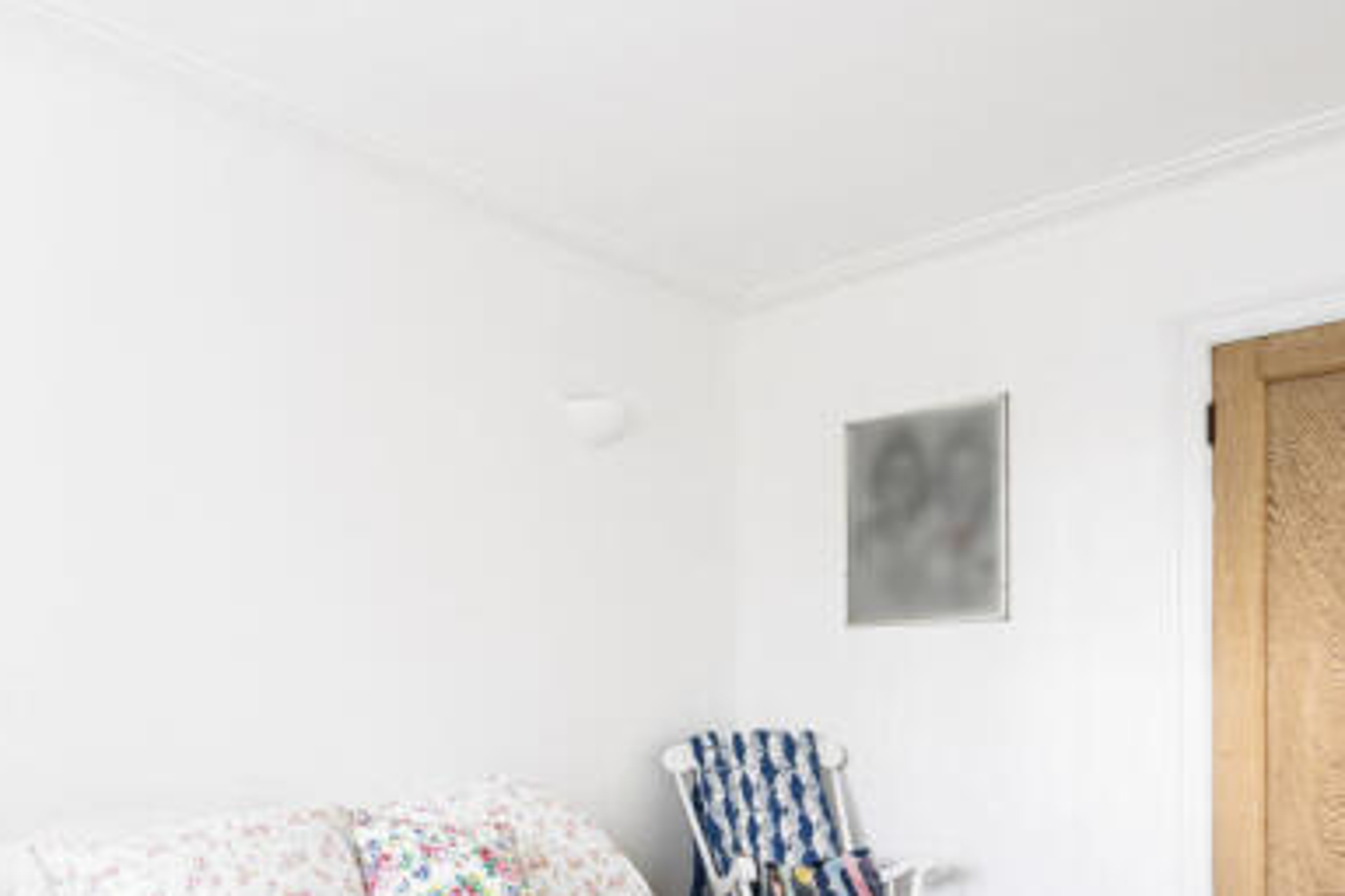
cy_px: 670
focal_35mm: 29
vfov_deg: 43.5
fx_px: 1083
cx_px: 510
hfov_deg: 62.8
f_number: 9
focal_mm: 17
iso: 320
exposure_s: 1
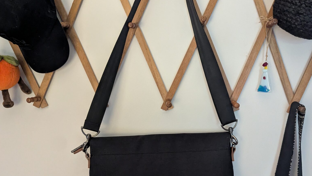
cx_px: 155
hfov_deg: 56.6
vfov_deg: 33.4
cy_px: 118
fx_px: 290
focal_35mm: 35
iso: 2926
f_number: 1.85
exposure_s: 1/120
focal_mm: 6.81
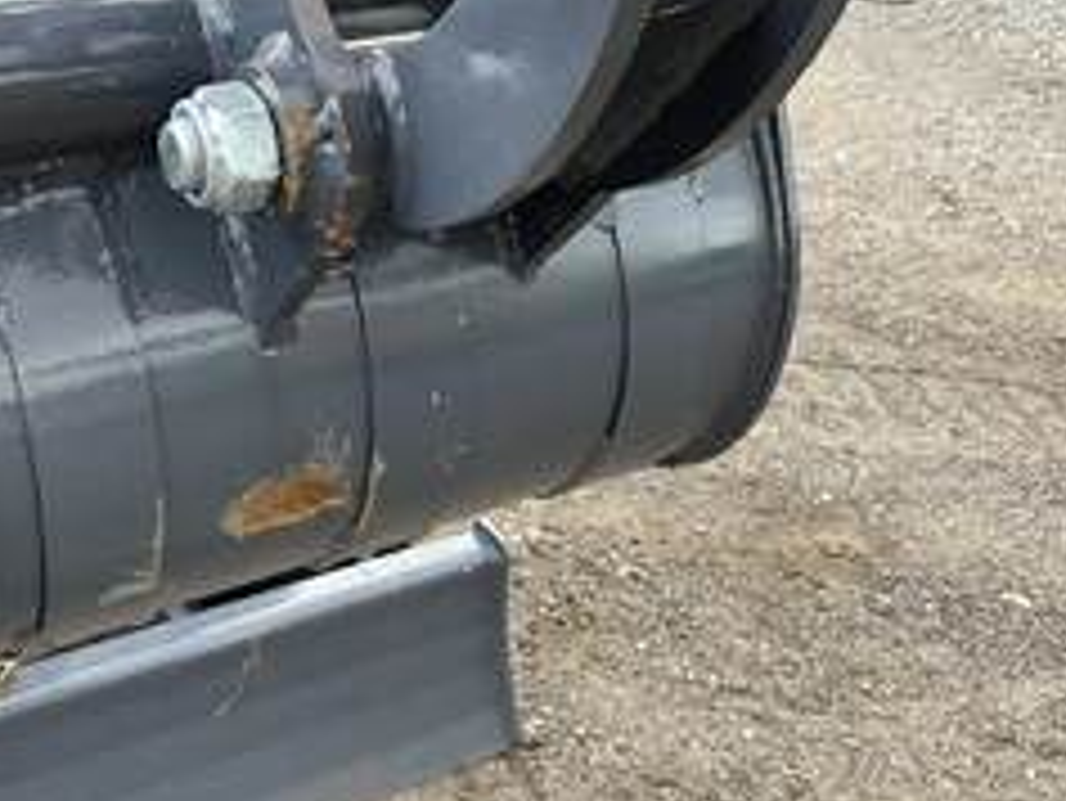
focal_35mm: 49
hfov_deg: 38.6
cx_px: 387
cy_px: 418
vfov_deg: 29.7
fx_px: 1510
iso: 20
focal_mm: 3
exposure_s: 1/122
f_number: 1.8
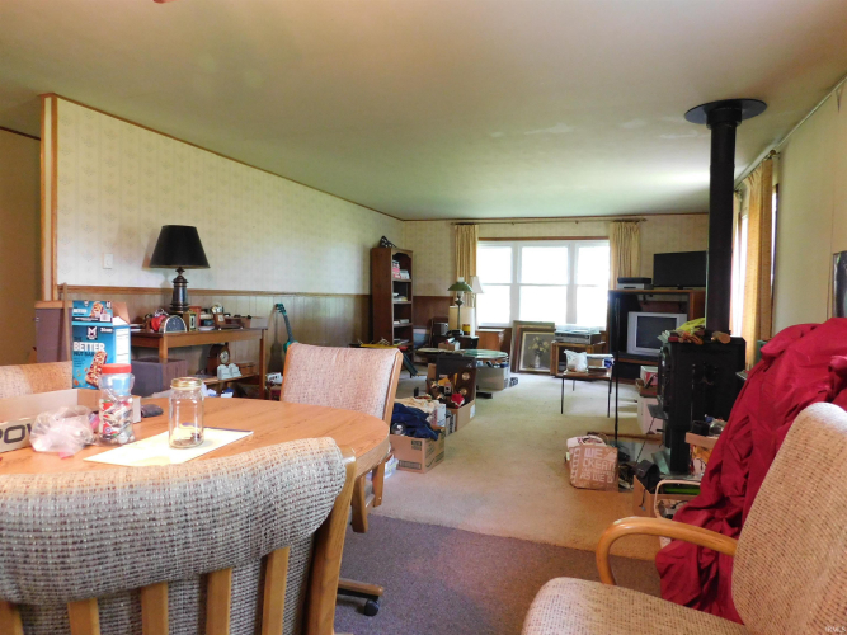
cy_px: 318
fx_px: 563
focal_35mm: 23
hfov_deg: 73.9
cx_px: 424
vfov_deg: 58.9
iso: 400
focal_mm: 4
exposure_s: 1/10
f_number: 3
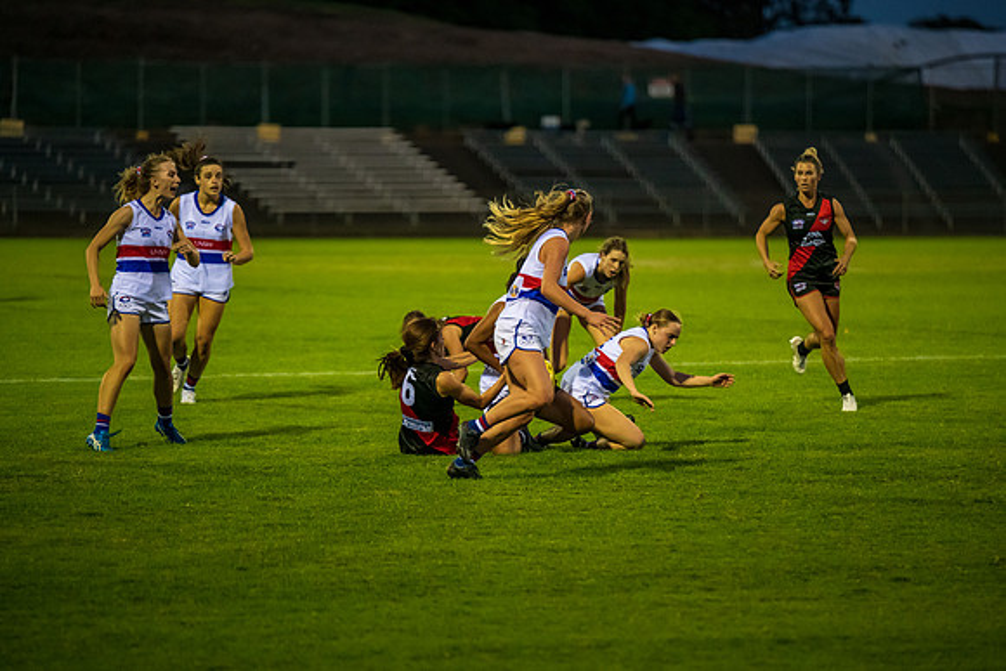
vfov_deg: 6.2
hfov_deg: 9.3
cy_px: 365
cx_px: 552
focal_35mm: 221
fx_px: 6168
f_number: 2.8
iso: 3200
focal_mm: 200
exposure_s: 1/800
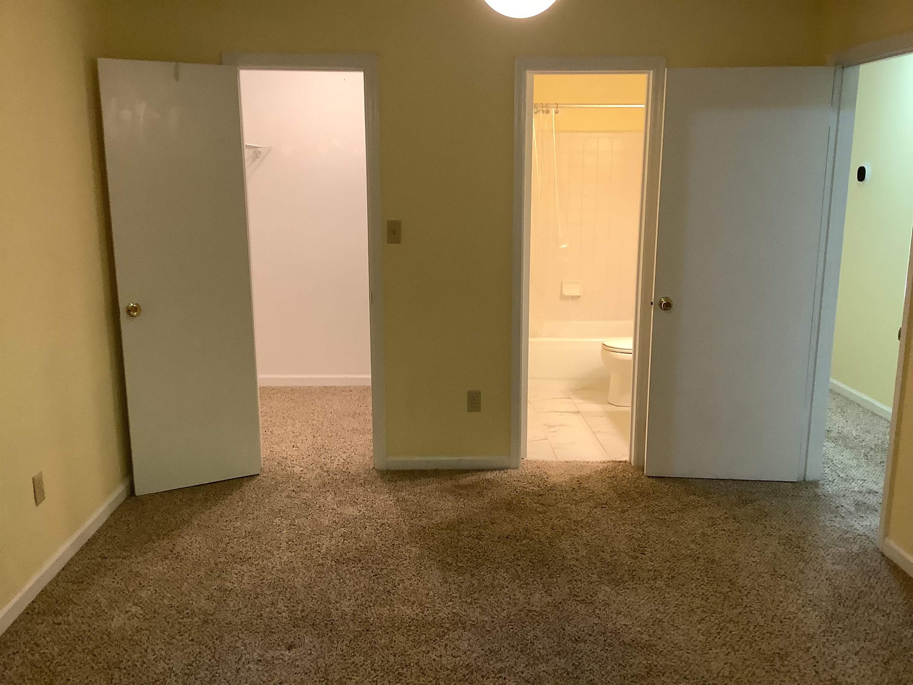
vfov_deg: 45.4
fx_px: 818
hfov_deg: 58.4
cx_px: 456
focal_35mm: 31
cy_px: 342
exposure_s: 1/60
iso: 160
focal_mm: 3.3
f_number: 2.4
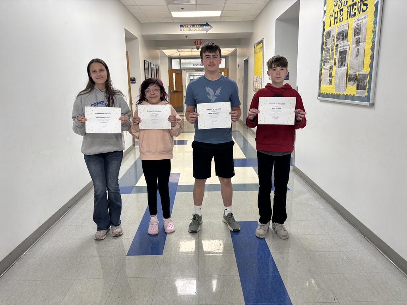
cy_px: 152
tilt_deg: -12.5
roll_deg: +0.7
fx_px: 306
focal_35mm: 26
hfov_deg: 67.3
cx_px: 204
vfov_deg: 53.1
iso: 125
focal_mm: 5.96
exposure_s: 1/120
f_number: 1.6
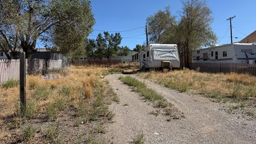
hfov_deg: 67.9
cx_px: 127
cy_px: 69
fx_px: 190
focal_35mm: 28
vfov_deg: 41.5
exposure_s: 1/4975
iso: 80
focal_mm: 6.76
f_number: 1.78
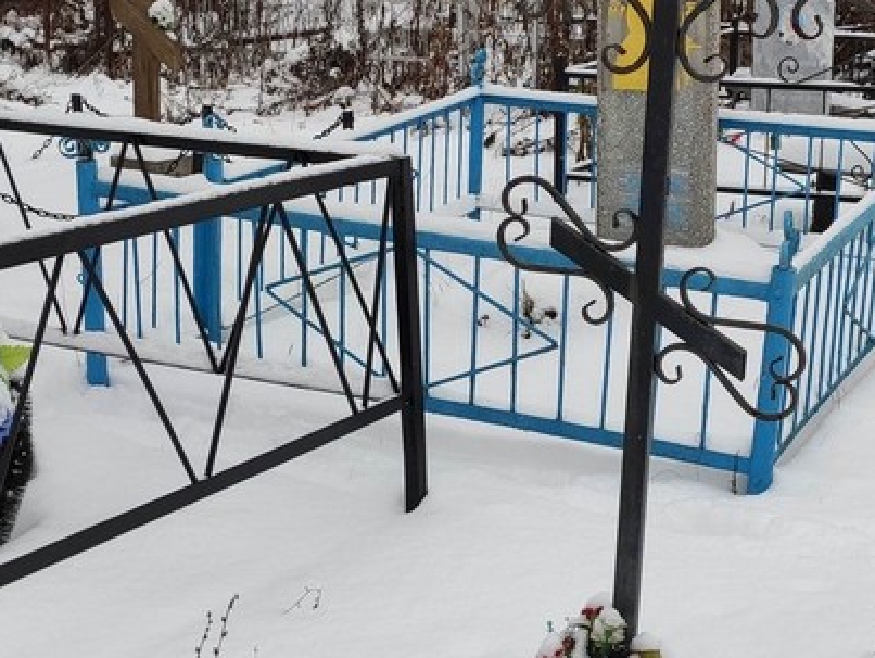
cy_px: 380
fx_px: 1670
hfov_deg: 29.3
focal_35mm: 66
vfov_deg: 22.3
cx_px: 541
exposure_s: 1/496
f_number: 1.75
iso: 112
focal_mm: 4.77
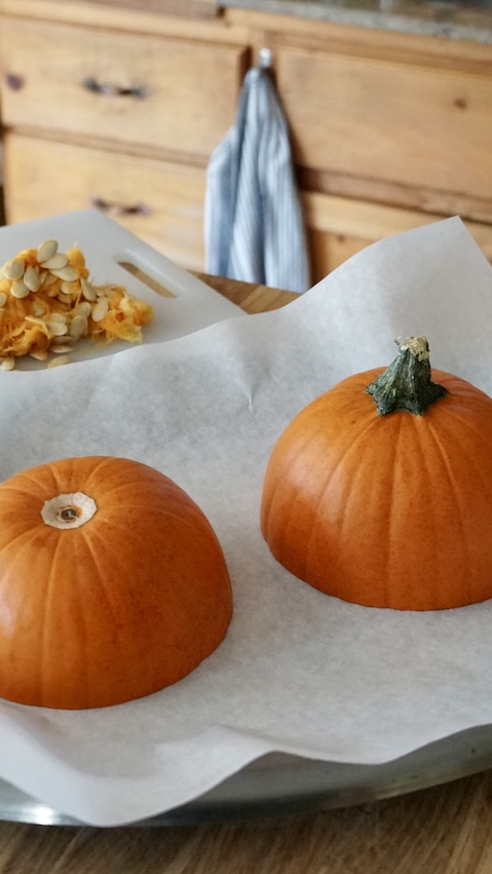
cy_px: 437
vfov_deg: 39.9
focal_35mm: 52
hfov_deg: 23.1
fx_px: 1205
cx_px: 234
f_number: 4
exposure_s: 1/160
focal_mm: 22
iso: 4000
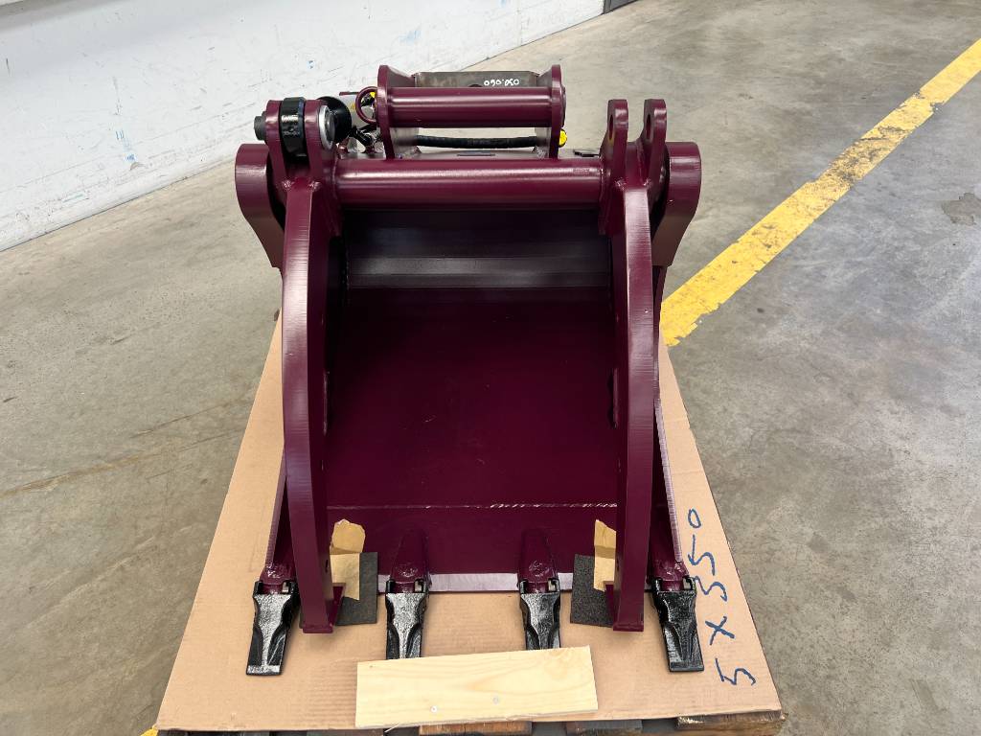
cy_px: 368
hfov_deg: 67.3
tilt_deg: -41.9
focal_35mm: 26
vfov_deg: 53.1
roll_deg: +0.8
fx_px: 737
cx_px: 490
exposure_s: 1/319
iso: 50
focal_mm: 5.7
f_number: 1.5
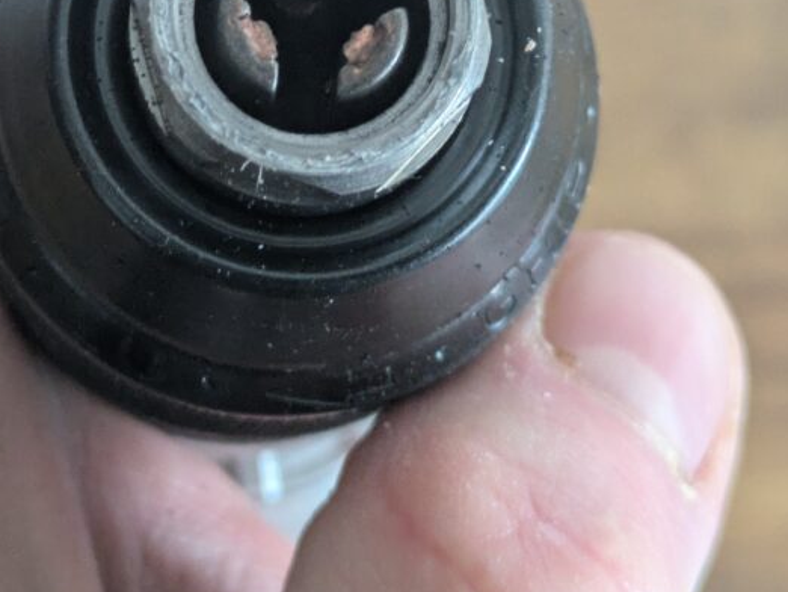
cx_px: 338
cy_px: 52
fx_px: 2277
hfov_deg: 19.6
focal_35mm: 100
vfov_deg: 14.6
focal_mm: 5.43
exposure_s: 1/50
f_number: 1.89
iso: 444
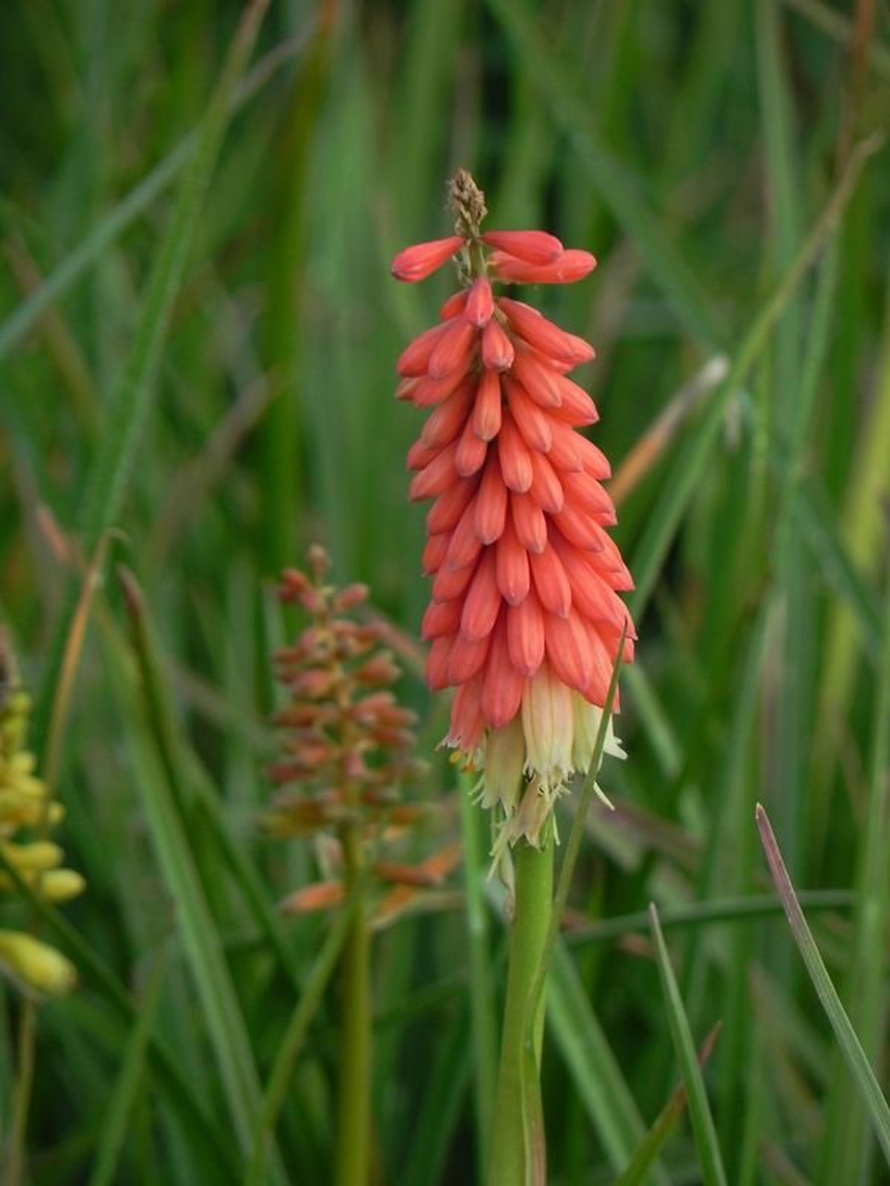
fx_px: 20740
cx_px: 445
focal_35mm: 605
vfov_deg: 3.3
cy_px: 593
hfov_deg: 2.5
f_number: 5
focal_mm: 107.6
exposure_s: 1/160
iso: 160
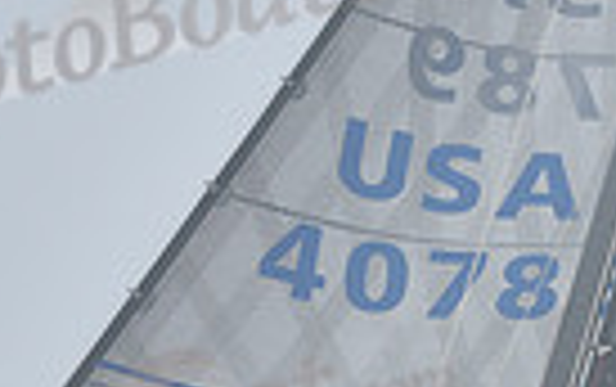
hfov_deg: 6.9
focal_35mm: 302
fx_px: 5076
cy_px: 614
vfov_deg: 4.3
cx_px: 692
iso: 250
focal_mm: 70
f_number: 9
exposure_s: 1/800
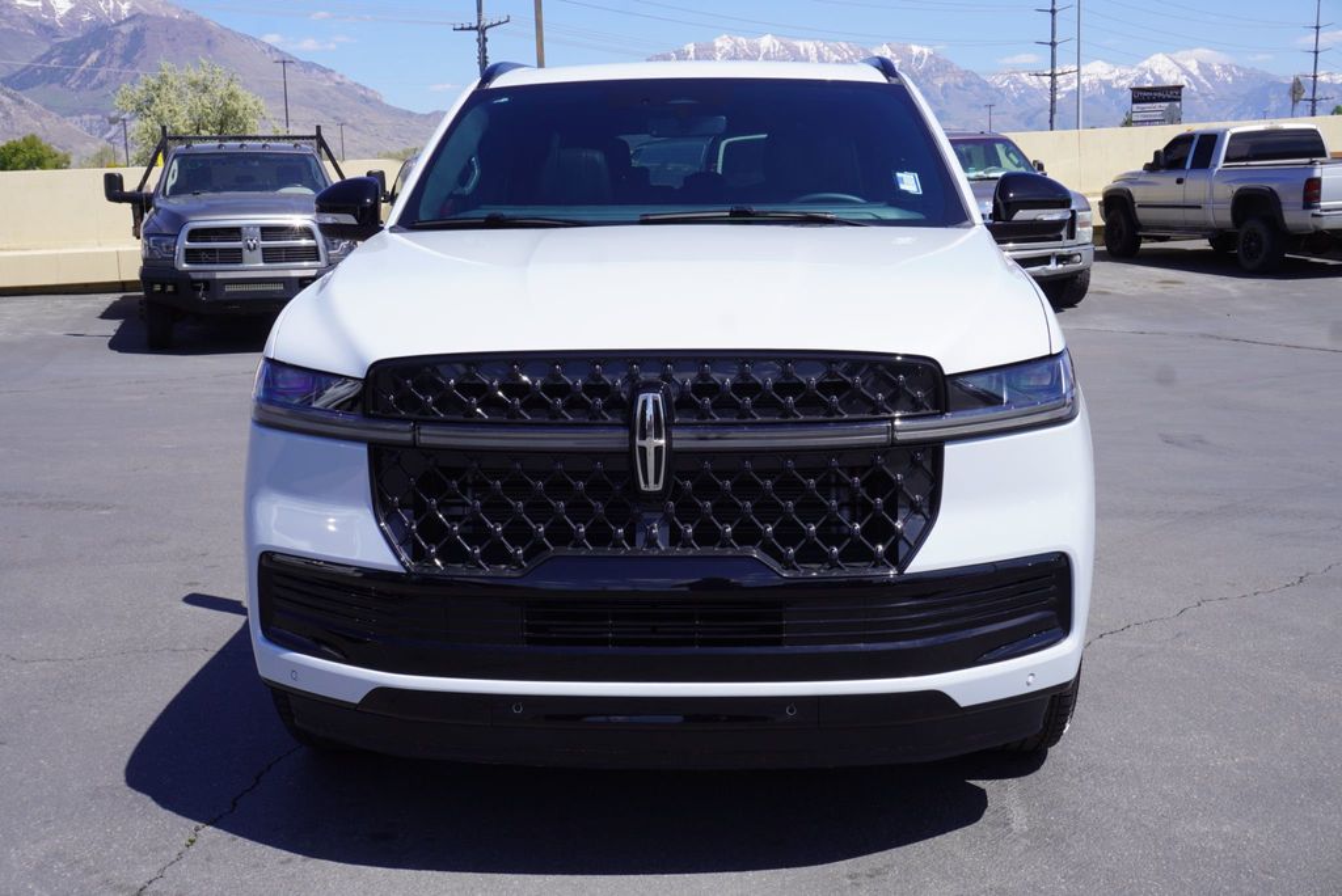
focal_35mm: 40
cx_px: 671
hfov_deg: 47.9
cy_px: 448
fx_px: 1511
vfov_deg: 33.1
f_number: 11
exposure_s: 1/125
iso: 100
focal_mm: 27
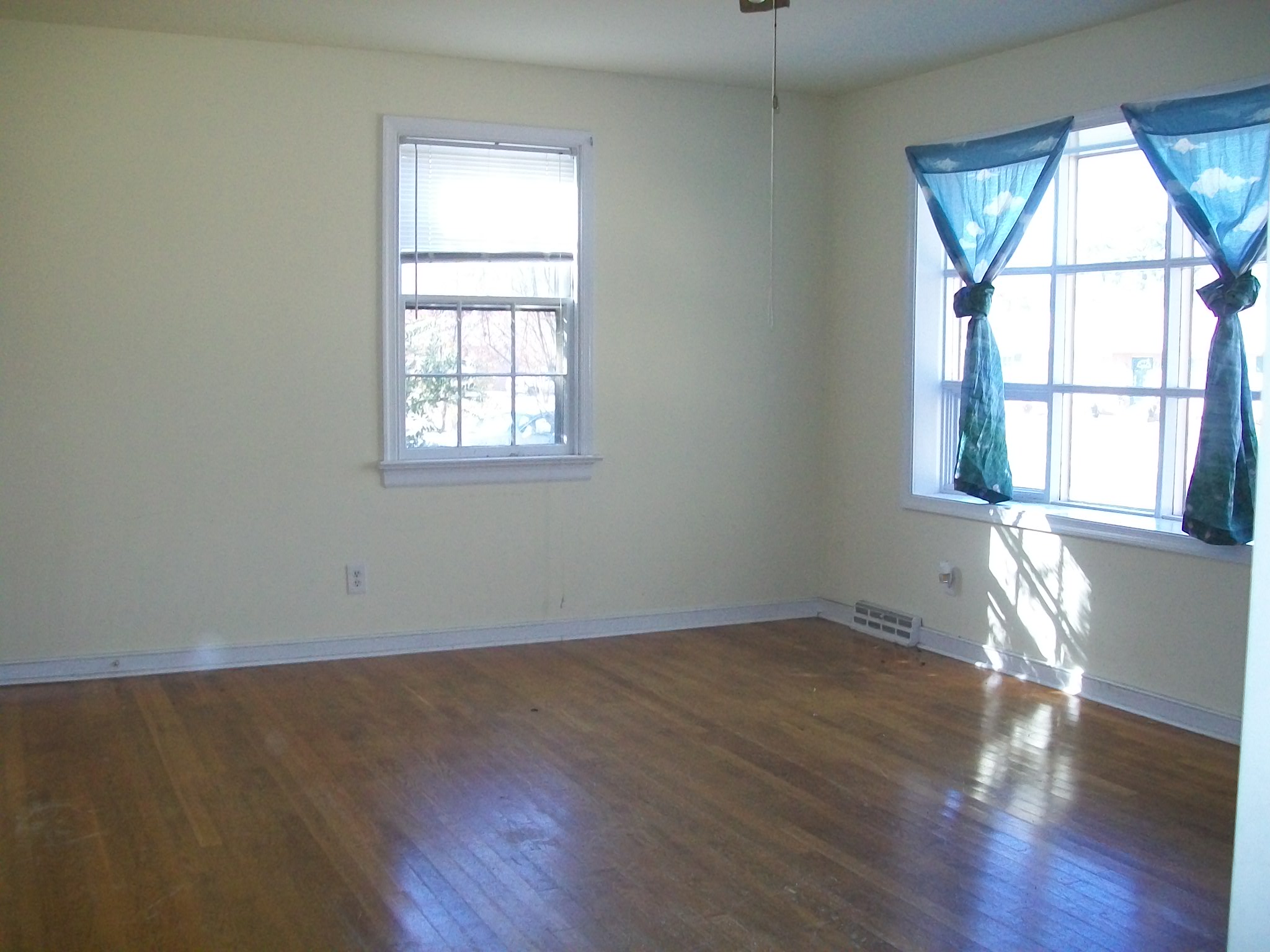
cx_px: 635
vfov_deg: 39.7
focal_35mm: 36
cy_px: 476
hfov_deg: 51.4
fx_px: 1321
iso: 160
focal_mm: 6
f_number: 2.7
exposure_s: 1/80
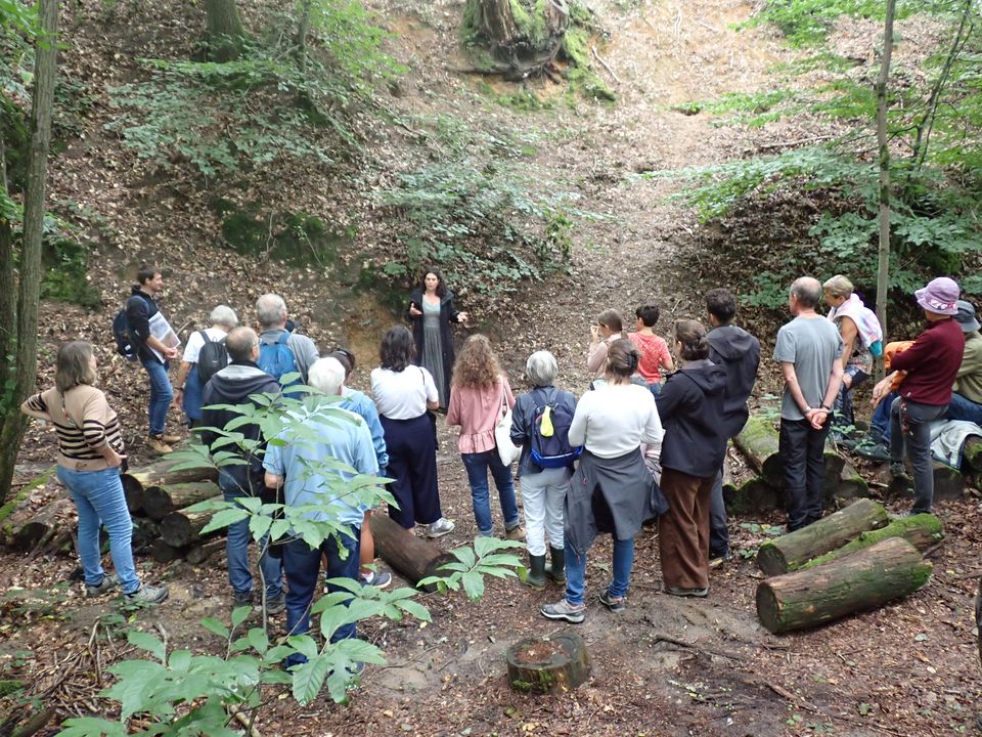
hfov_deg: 56.8
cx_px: 491
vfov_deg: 44.2
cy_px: 368
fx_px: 908
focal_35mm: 32
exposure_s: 1/30
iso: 500
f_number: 2.4
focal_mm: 5.79
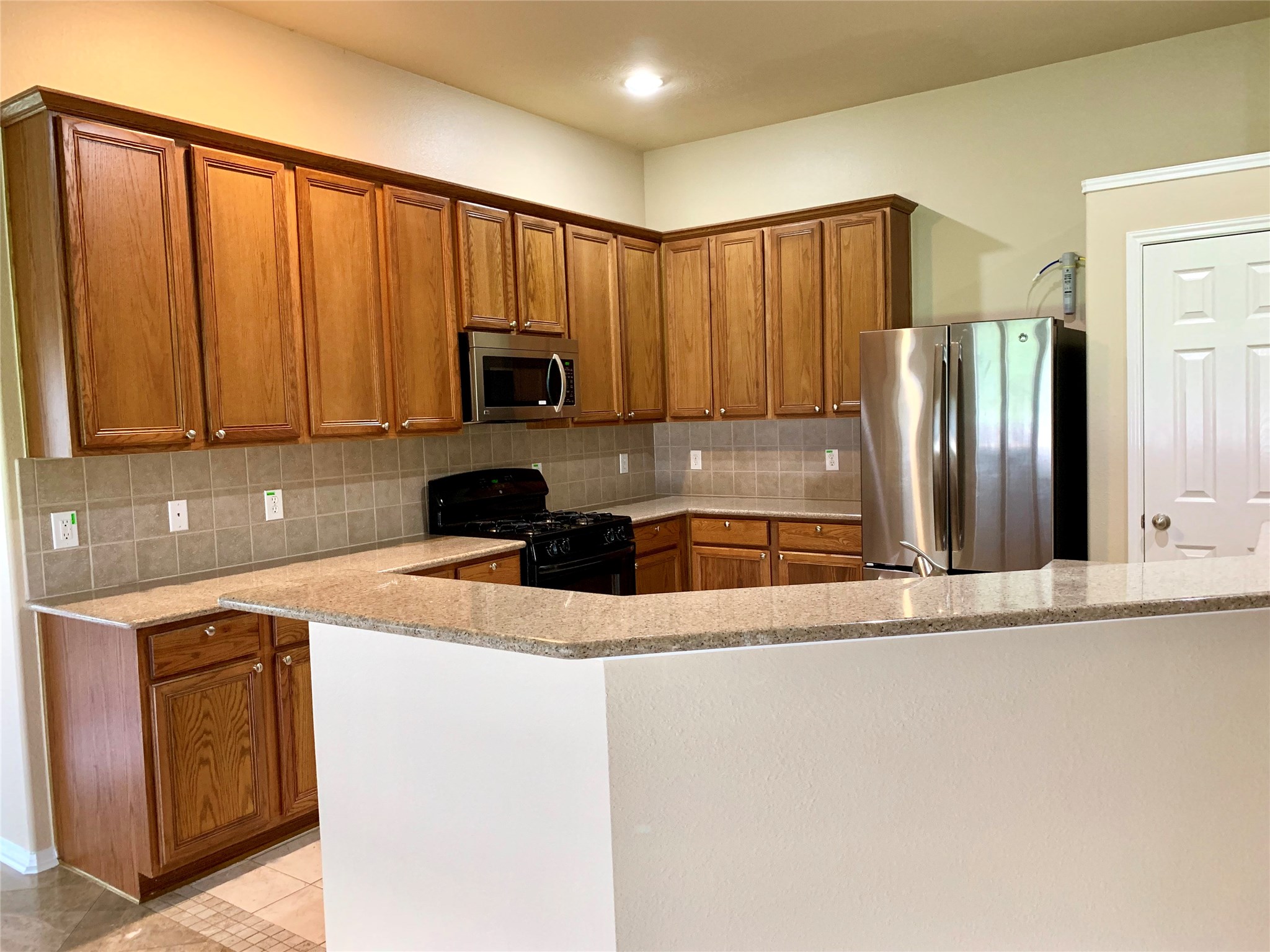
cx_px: 635
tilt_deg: -2.6
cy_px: 476
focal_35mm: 26
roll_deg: +2.0
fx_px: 954
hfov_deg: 67.3
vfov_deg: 53.1
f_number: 1.8
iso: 250
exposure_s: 1/60
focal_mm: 4.25
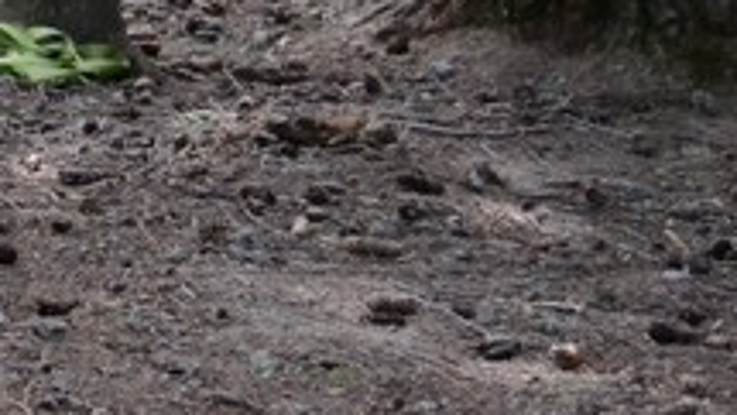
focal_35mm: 150
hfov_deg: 12.1
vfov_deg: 8.1
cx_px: -902
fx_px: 2932
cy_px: 149
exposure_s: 1/640
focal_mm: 20
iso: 3200
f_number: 4
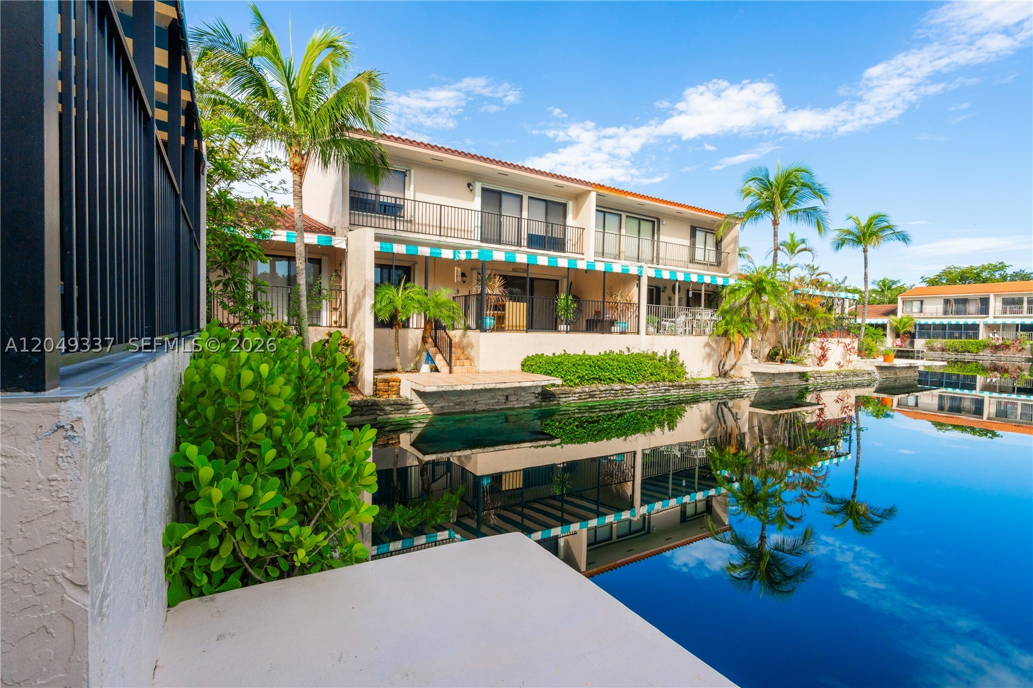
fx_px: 473
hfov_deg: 95.0
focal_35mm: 16
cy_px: 344
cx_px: 516
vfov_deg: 72.0
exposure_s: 1/250
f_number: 9
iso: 250
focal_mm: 11
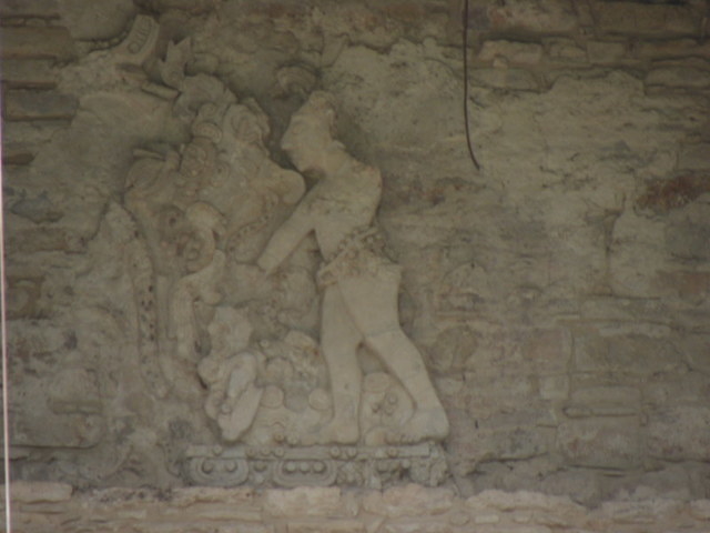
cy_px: 266
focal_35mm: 676
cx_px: 355
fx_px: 13865
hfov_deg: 2.9
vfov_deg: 2.2
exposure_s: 1/50
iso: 100
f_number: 5
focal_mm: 119.6
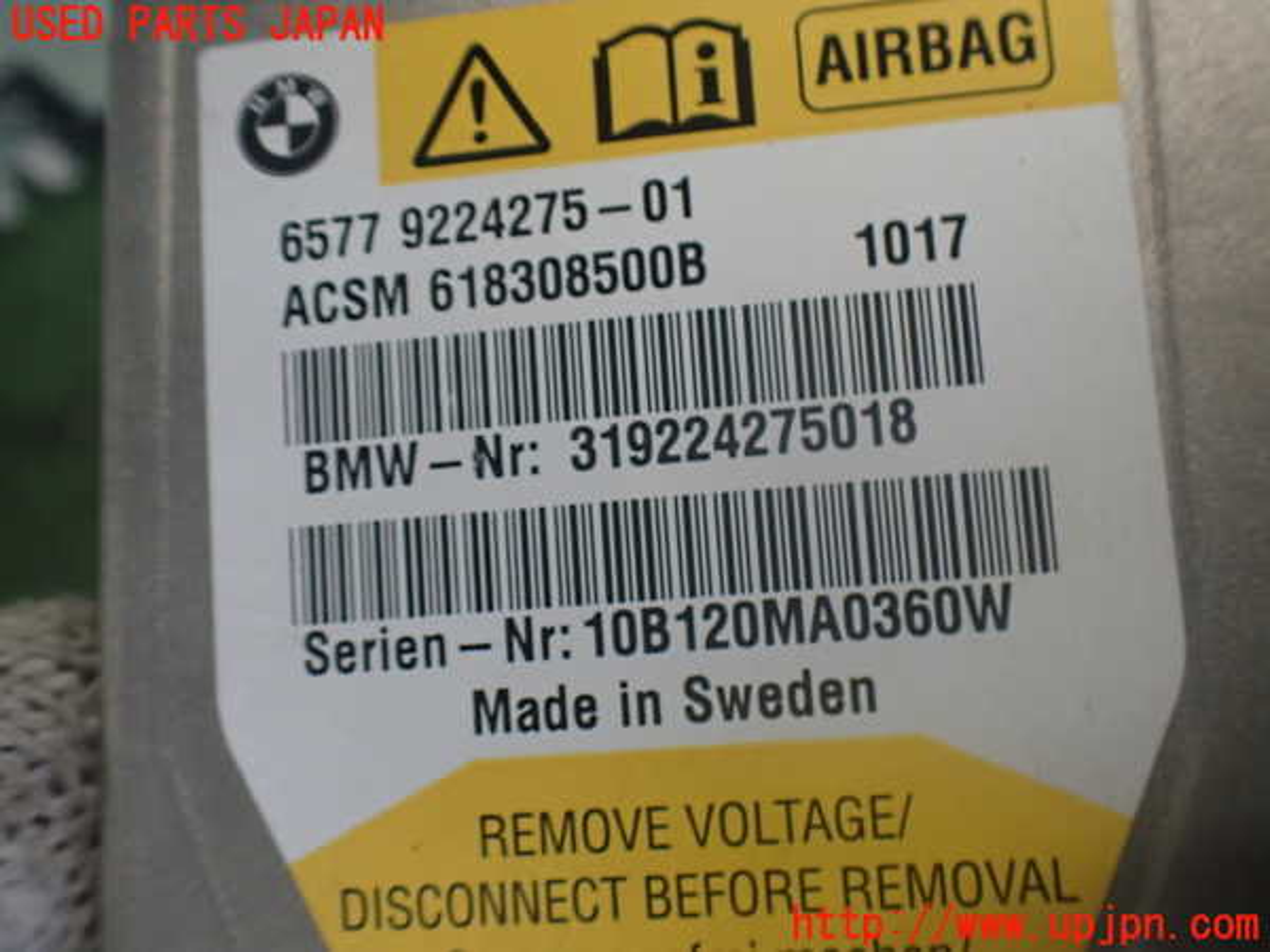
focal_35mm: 30
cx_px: 635
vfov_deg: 46.8
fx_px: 1101
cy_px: 476
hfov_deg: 60.0
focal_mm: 5.4
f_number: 2.3
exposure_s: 1/125
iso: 400
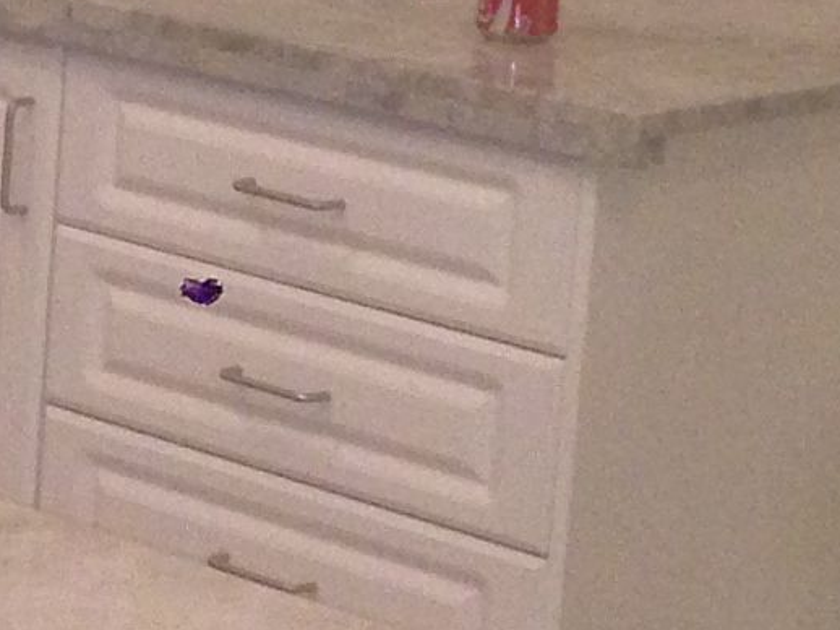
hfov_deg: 9.1
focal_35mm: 208
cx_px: -654
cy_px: 283
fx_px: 5045
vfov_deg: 7.1
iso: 200
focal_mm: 4.13
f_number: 2.4
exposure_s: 1/20
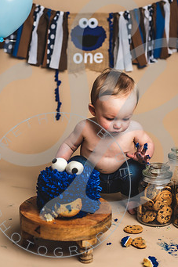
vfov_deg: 30.5
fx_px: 490
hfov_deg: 20.6
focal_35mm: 66
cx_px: 93
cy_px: 125
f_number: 2.8
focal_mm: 50
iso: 200
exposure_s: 1/125
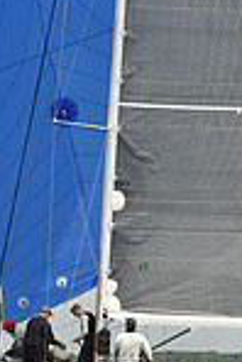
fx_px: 2756
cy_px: 32
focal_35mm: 274
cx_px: 116
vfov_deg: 7.5
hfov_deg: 5.0
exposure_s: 1/1600
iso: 400
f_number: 9
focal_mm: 70
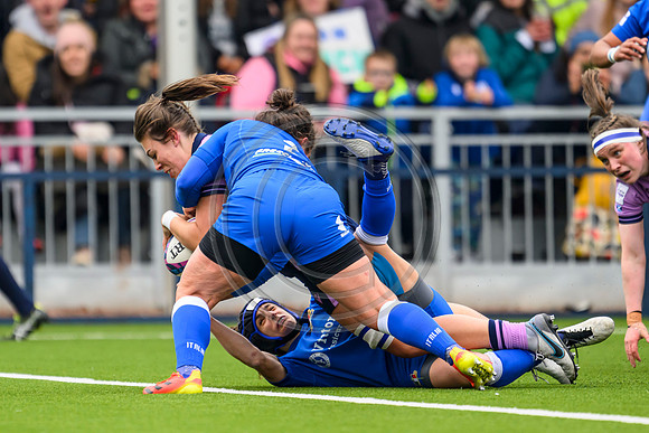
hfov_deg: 2.5
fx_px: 15091
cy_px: 196
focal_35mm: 837
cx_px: 290
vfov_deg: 1.6
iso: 1000
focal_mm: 560
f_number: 4
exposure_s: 1/1000
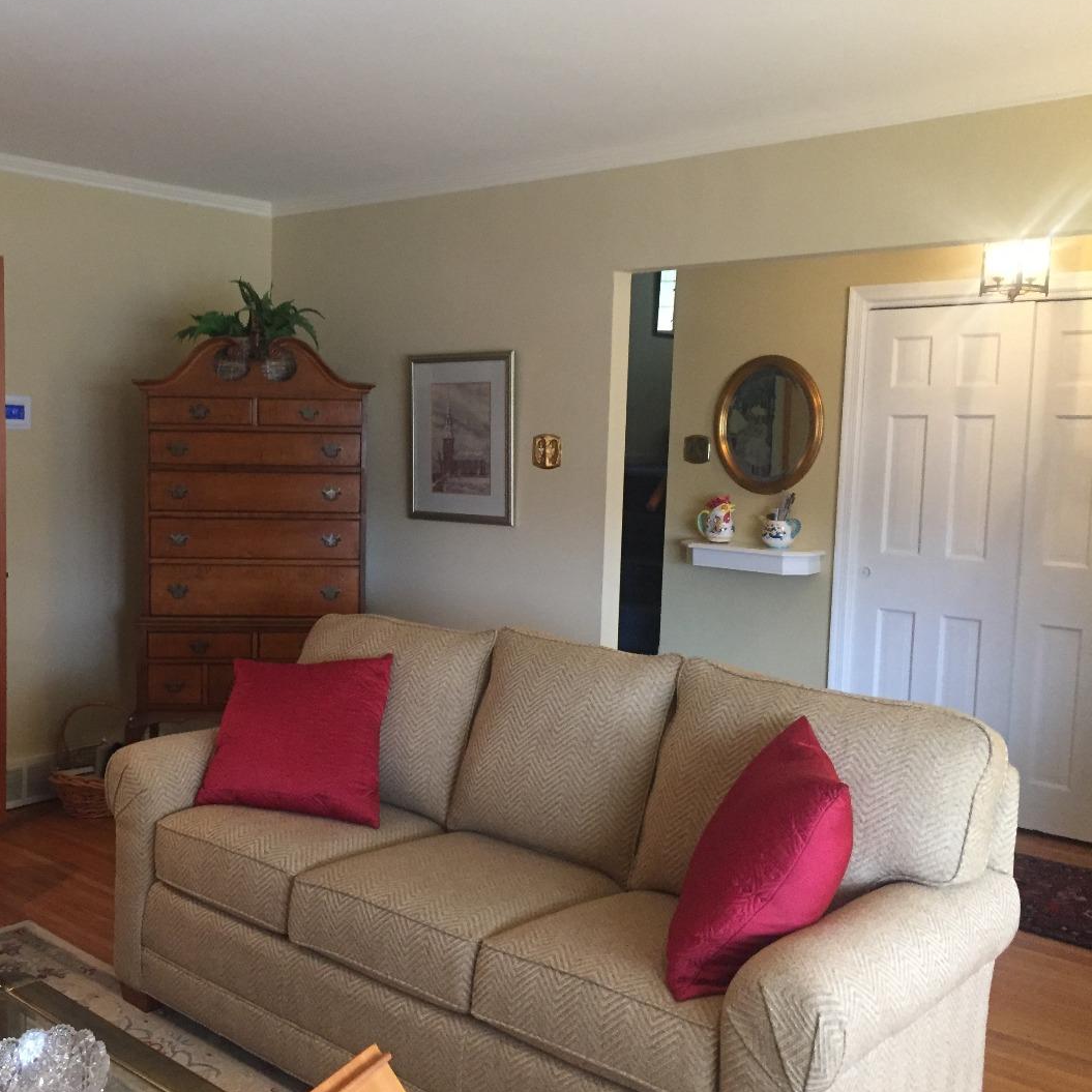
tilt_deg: -4.7
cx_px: 363
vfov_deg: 47.2
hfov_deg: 46.5
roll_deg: -0.8
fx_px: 1249
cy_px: 543
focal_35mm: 35
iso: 200
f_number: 2.2
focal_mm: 4.15
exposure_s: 1/30
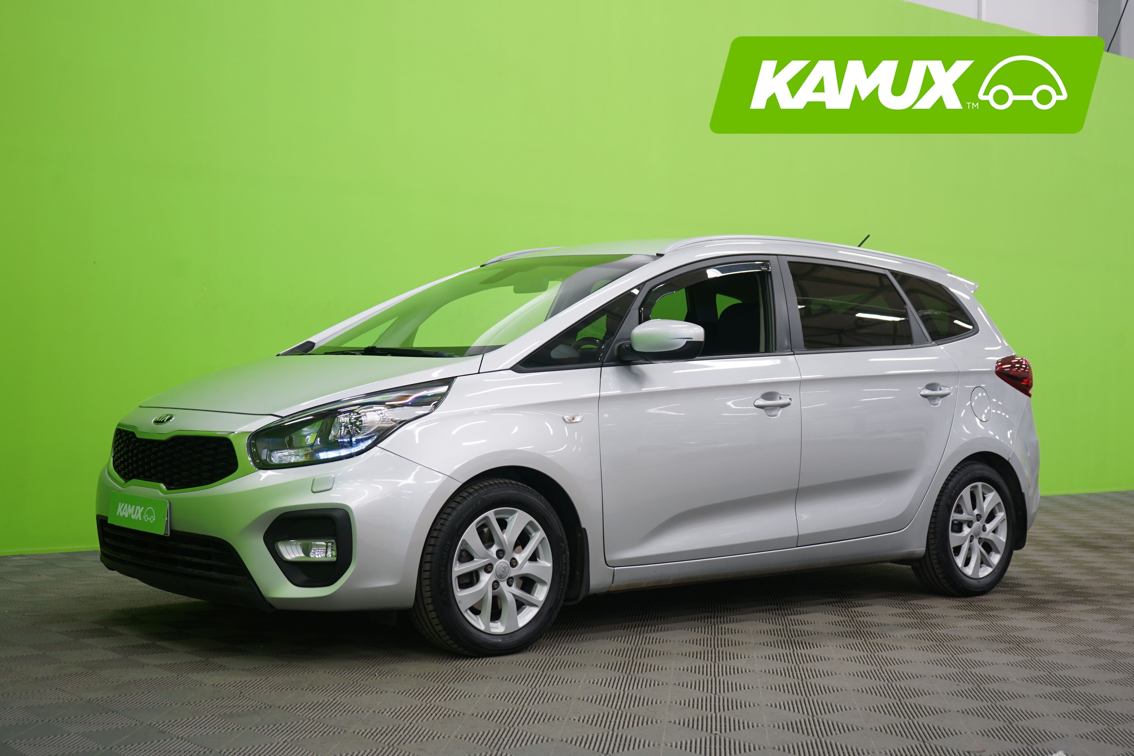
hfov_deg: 40.3
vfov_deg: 27.5
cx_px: 567
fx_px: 1543
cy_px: 378
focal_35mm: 49
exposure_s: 1/10
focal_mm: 49
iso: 400
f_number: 4.5
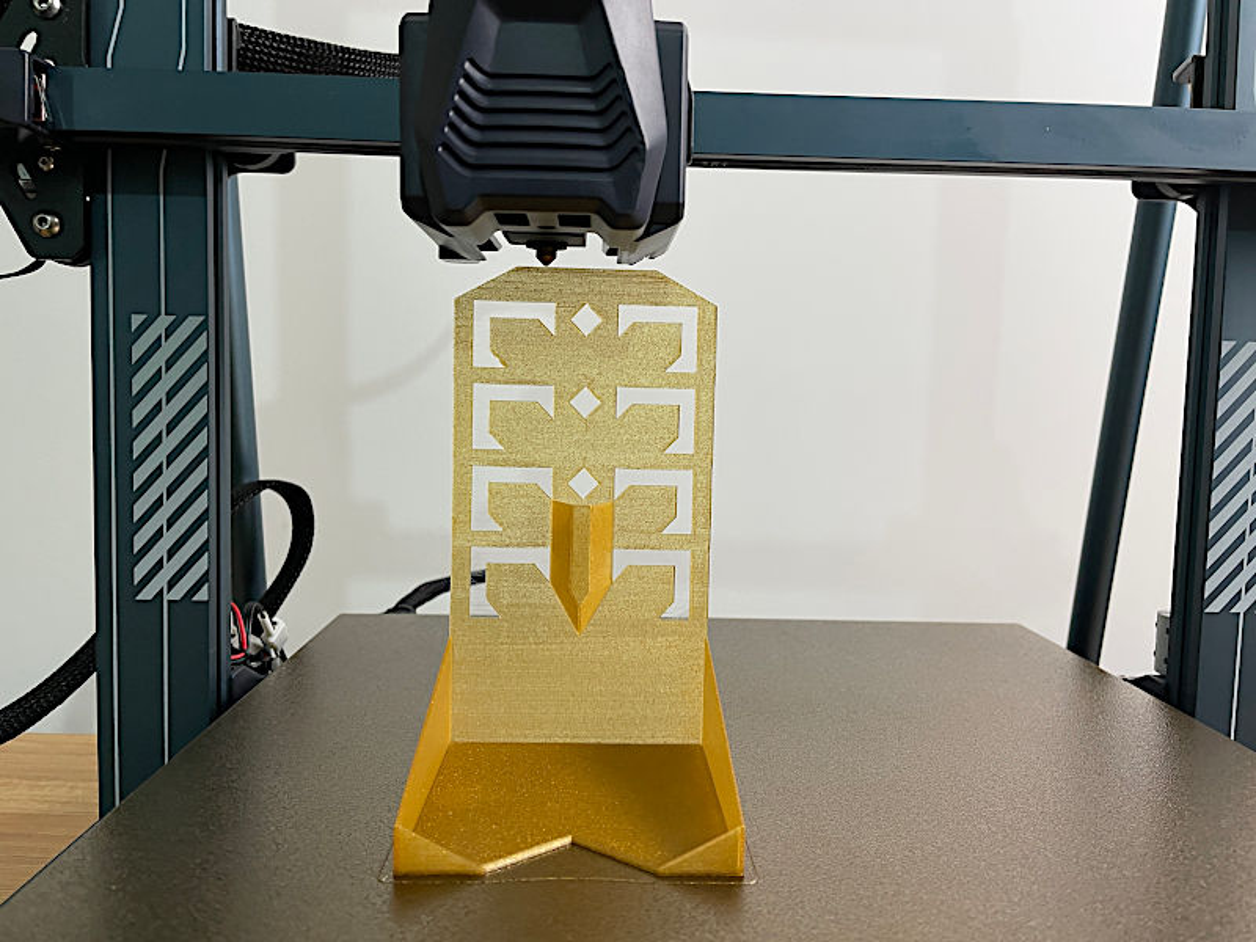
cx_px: 628
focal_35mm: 26
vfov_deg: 53.1
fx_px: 943
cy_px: 471
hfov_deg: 67.3
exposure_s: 1/50
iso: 64
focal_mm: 4.2
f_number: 1.6
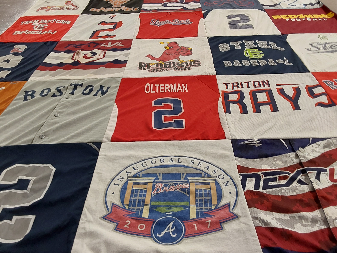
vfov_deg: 48.2
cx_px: 164
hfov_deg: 61.6
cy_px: 124
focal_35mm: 29
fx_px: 282
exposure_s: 1/60
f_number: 1.9
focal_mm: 2.91
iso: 100
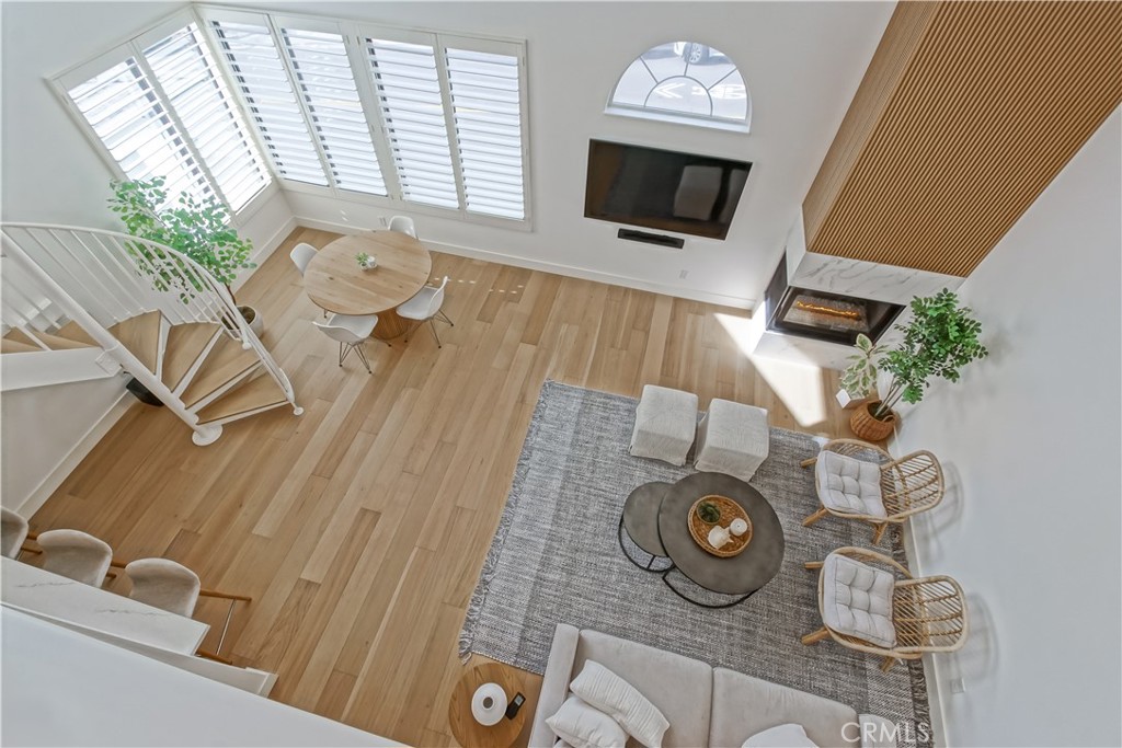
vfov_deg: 77.3
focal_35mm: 15
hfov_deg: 100.4
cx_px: 561
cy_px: 374
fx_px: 468
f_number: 8
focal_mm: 10
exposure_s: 1/60
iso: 200
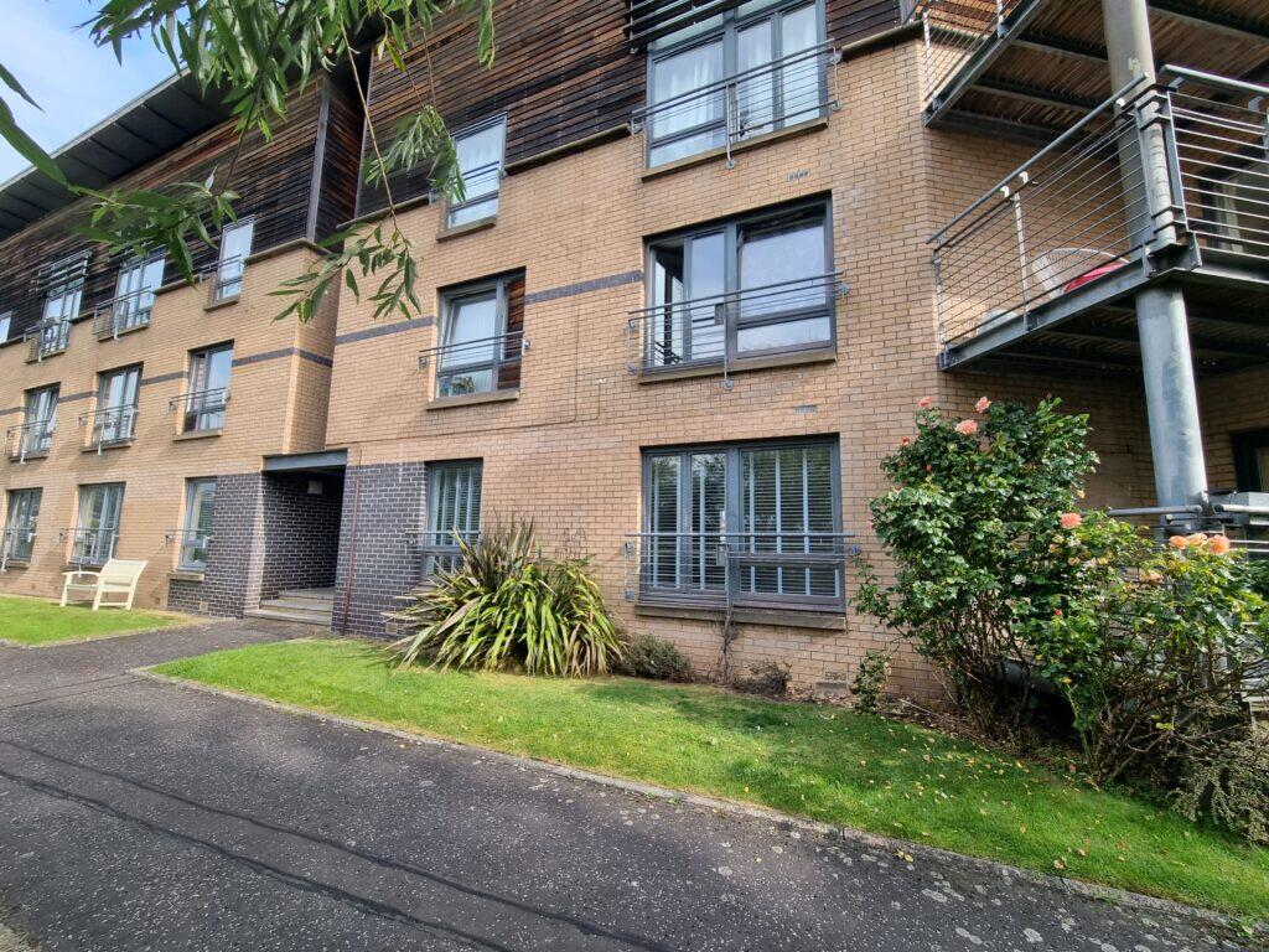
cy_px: 476
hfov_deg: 106.2
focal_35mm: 13
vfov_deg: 89.9
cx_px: 634
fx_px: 477
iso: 50
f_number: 2.2
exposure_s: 1/536
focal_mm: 2.2
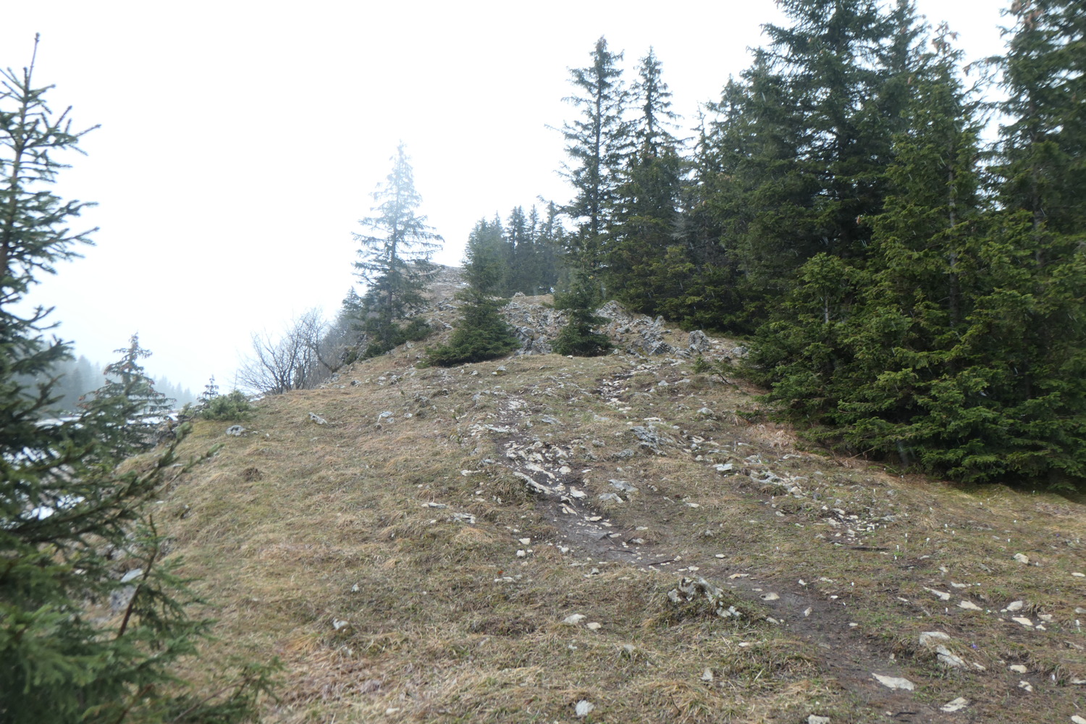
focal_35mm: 31
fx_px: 935
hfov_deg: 60.3
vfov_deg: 42.3
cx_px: 543
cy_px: 362
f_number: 3.6
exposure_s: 1/400
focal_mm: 11.3
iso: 200
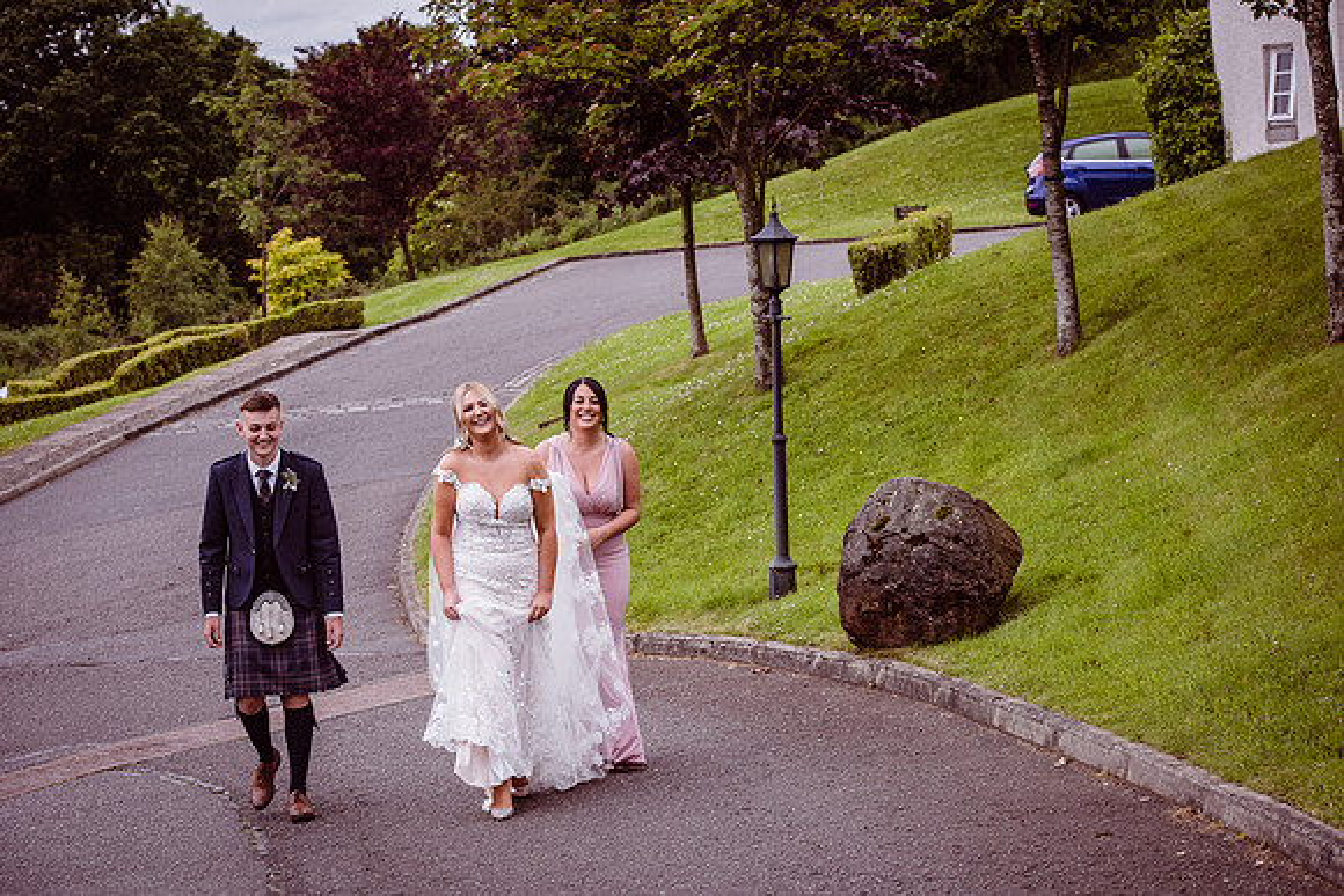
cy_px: 448
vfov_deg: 15.2
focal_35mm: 90
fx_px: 3361
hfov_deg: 22.6
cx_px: 672
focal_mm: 90
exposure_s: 1/500
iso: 200
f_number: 5.6
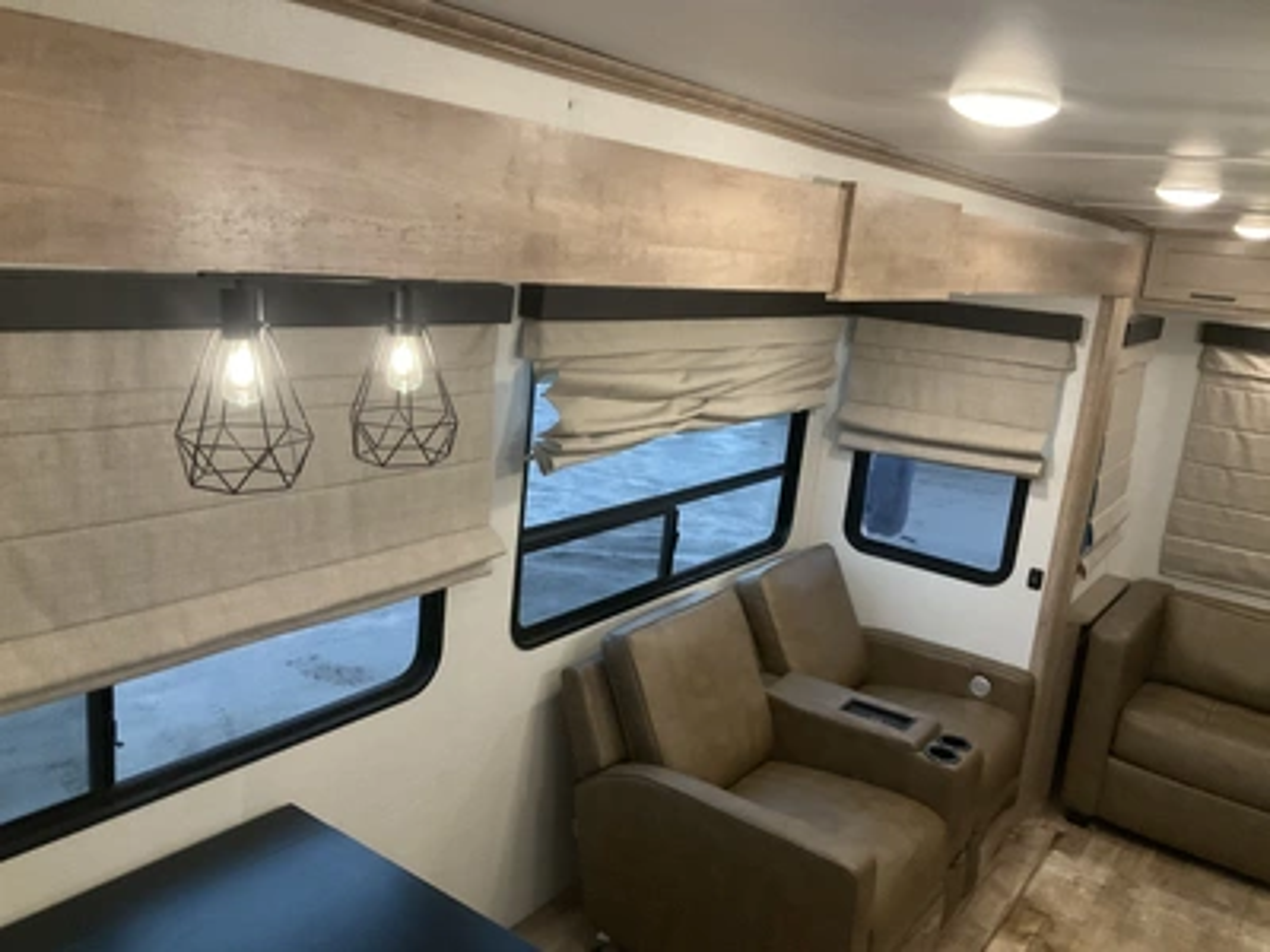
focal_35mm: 29
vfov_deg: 48.2
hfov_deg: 61.7
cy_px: 476
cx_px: 635
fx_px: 1064
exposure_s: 1/38
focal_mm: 3
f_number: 1.8
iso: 320
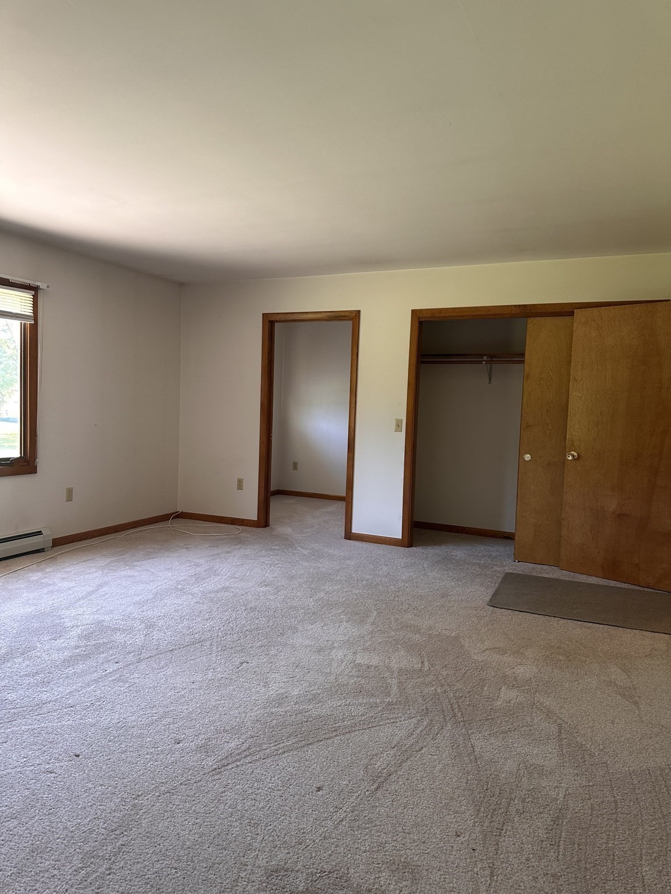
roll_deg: -2.2
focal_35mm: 24
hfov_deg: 56.8
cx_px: 336
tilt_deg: -5.7
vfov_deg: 71.6
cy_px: 447
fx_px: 620
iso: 160
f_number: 1.78
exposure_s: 1/60
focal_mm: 6.86
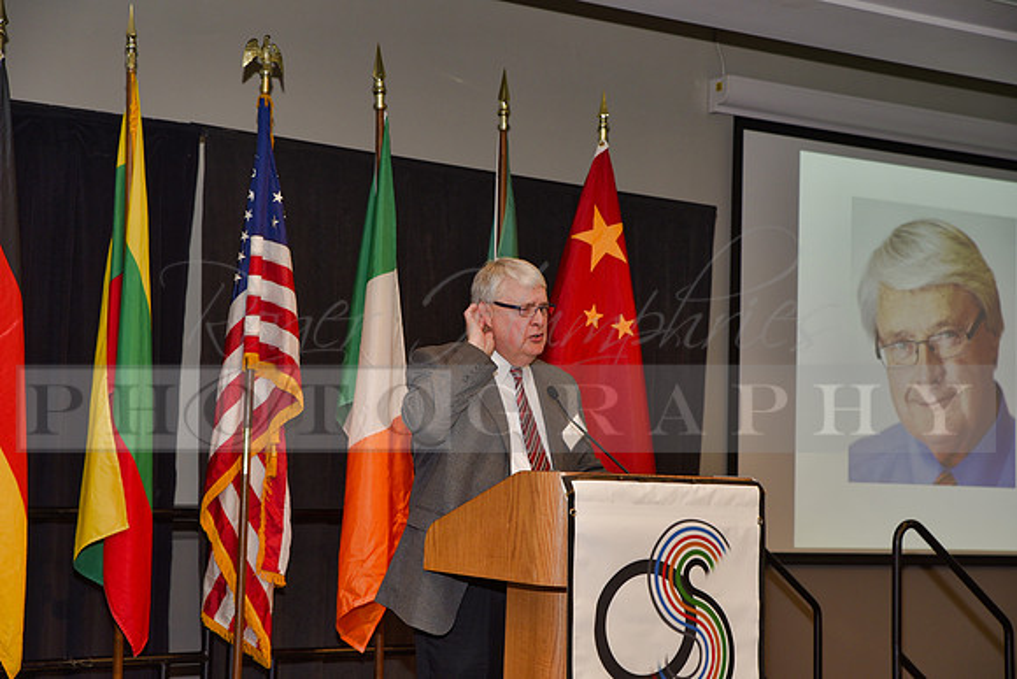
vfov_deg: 19.5
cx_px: 508
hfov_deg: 28.8
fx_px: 1978
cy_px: 340
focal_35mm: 70
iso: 200
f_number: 5
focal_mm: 70
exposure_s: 1/60
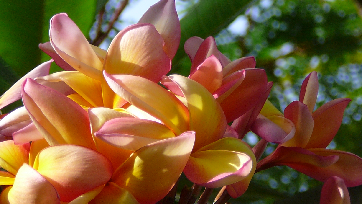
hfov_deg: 7.6
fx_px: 2707
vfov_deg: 4.3
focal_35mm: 282
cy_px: 135
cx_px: 131
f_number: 4
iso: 80
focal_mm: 23.9
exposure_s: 1/200
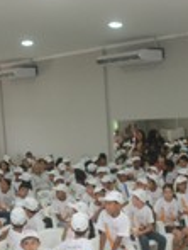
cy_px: 204
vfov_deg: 21.9
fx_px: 634
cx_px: 183
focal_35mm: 88
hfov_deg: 16.5
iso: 1600
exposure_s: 1/100
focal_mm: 20
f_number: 3.5
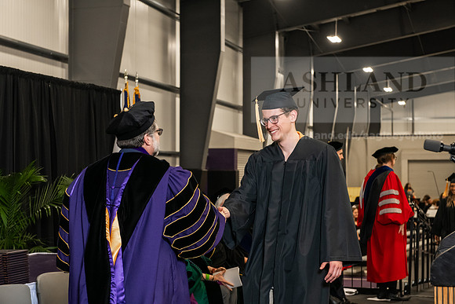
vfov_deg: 21.9
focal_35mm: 62
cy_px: 152
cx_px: 228
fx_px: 784
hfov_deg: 32.4
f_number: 5
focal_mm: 62
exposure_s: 1/200
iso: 2500
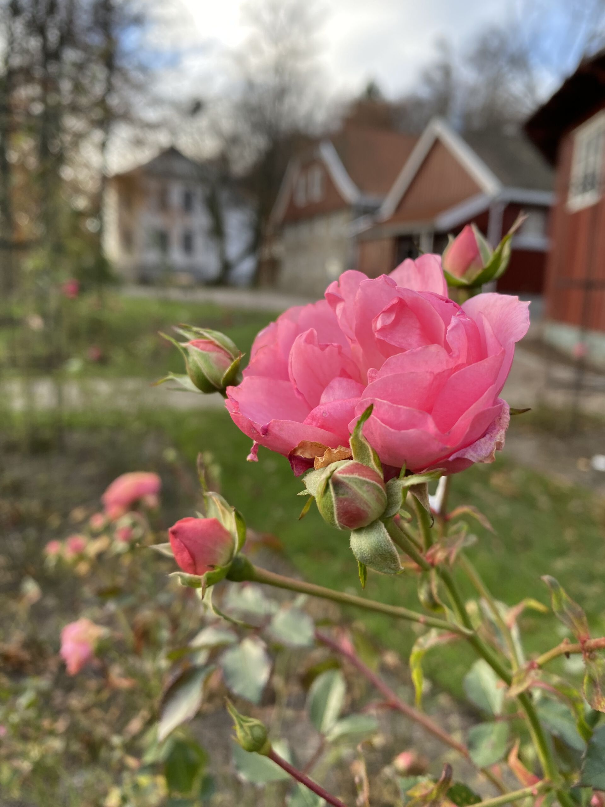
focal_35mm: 26
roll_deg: -0.1
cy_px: 404
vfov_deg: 67.3
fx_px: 606
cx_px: 302
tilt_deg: -9.7
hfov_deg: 53.1
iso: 32
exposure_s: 1/268
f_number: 1.8
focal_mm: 4.25
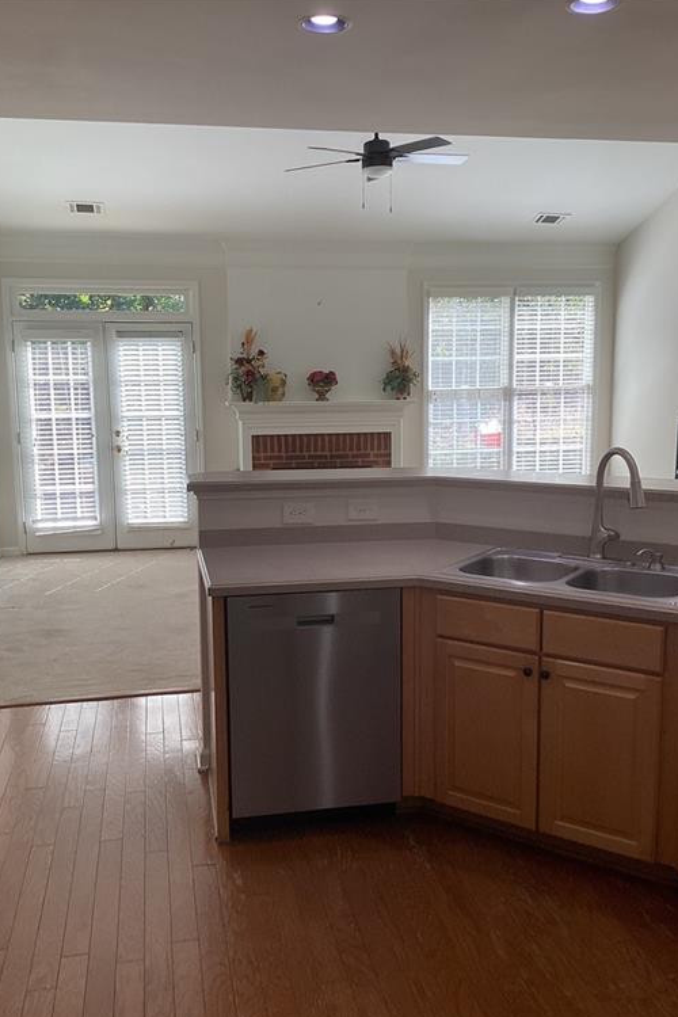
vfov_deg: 57.2
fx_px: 932
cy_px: 514
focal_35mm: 33
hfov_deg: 39.9
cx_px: 316
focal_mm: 3.3
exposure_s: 1/120
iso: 50
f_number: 2.4
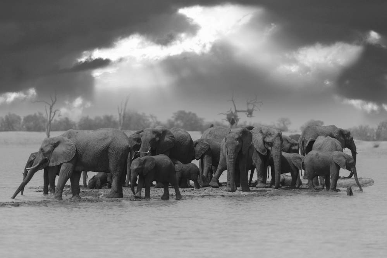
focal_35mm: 200
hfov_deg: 10.3
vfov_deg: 6.9
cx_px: 194
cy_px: 129
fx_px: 2151
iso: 100
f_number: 2
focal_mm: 200
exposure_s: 1/8000
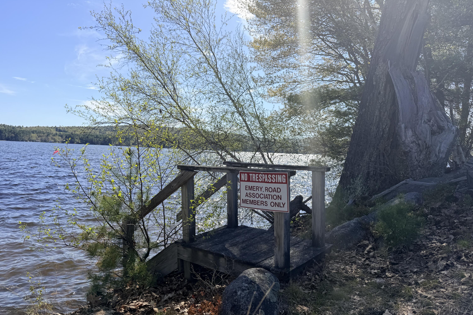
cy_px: 176
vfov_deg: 51.2
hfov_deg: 71.5
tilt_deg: -5.1
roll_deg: -1.9
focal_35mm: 25
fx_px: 328
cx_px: 236
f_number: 1.78
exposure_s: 1/4167
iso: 80
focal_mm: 6.76
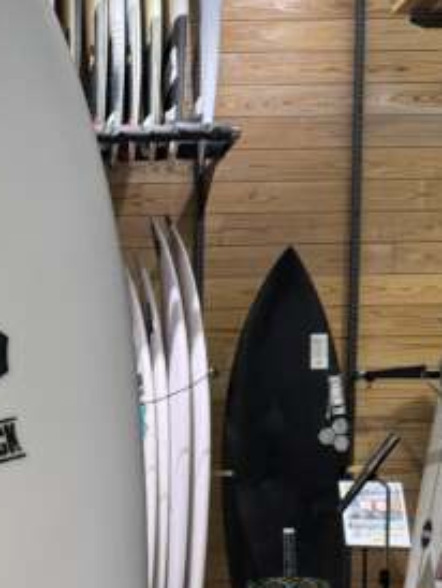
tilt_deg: -5.4
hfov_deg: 20.2
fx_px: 1190
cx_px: -34
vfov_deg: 26.7
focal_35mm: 70
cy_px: 543
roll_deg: -0.1
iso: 80
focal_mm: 6.76
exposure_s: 1/120
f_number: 1.78
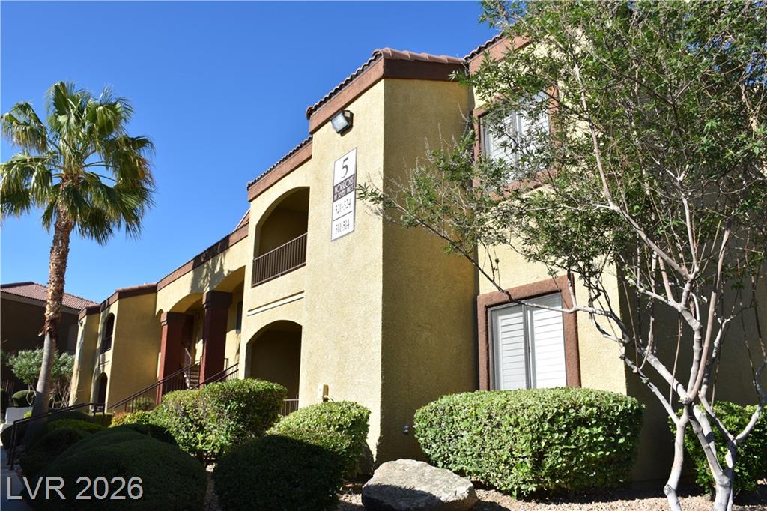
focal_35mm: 27
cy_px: 256
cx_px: 384
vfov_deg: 47.9
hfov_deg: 67.4
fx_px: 575
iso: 200
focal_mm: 18
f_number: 10
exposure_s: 1/400
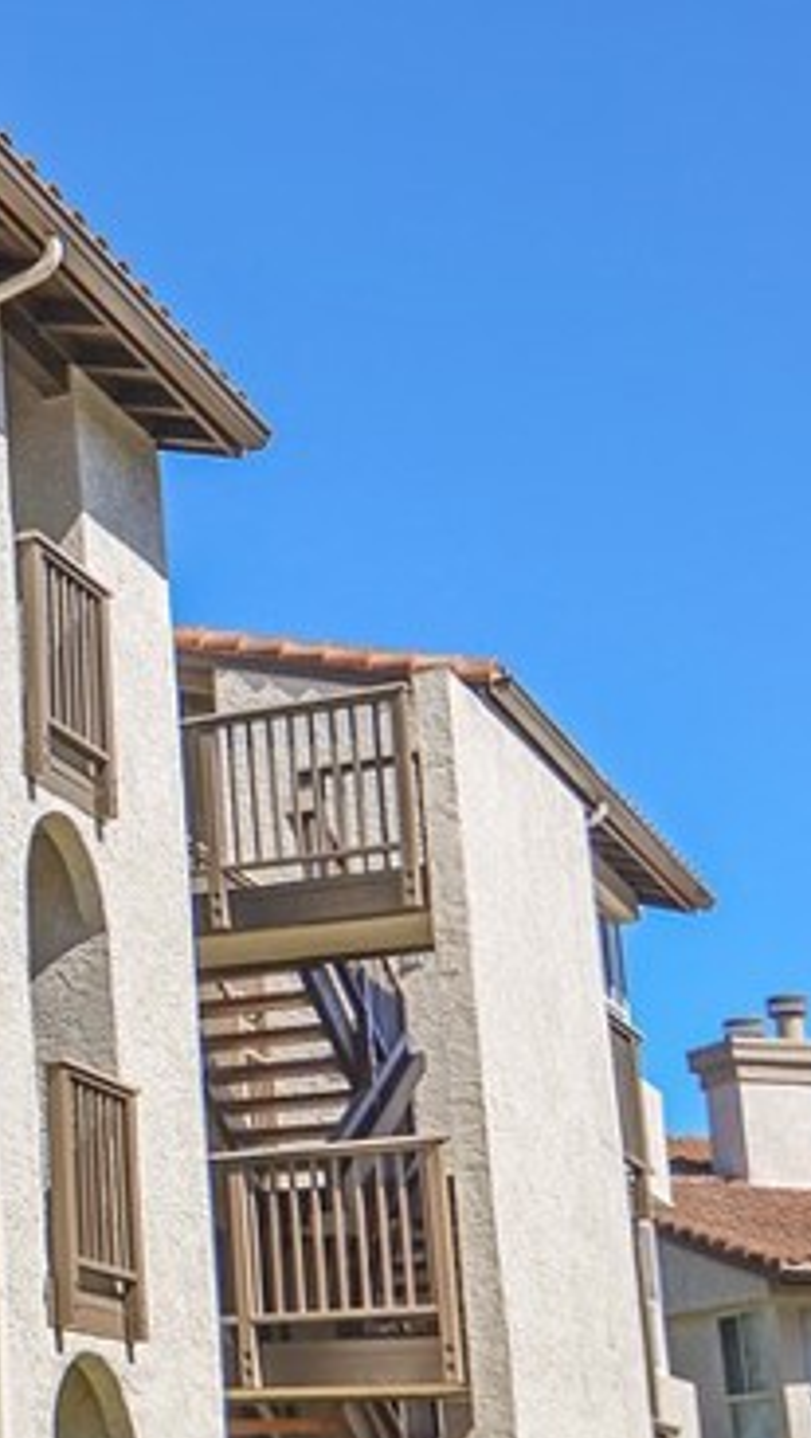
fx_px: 2671
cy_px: 764
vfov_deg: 30.1
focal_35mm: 70
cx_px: -443
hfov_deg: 15.7
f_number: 2.8
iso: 100
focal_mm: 16
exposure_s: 1/6400
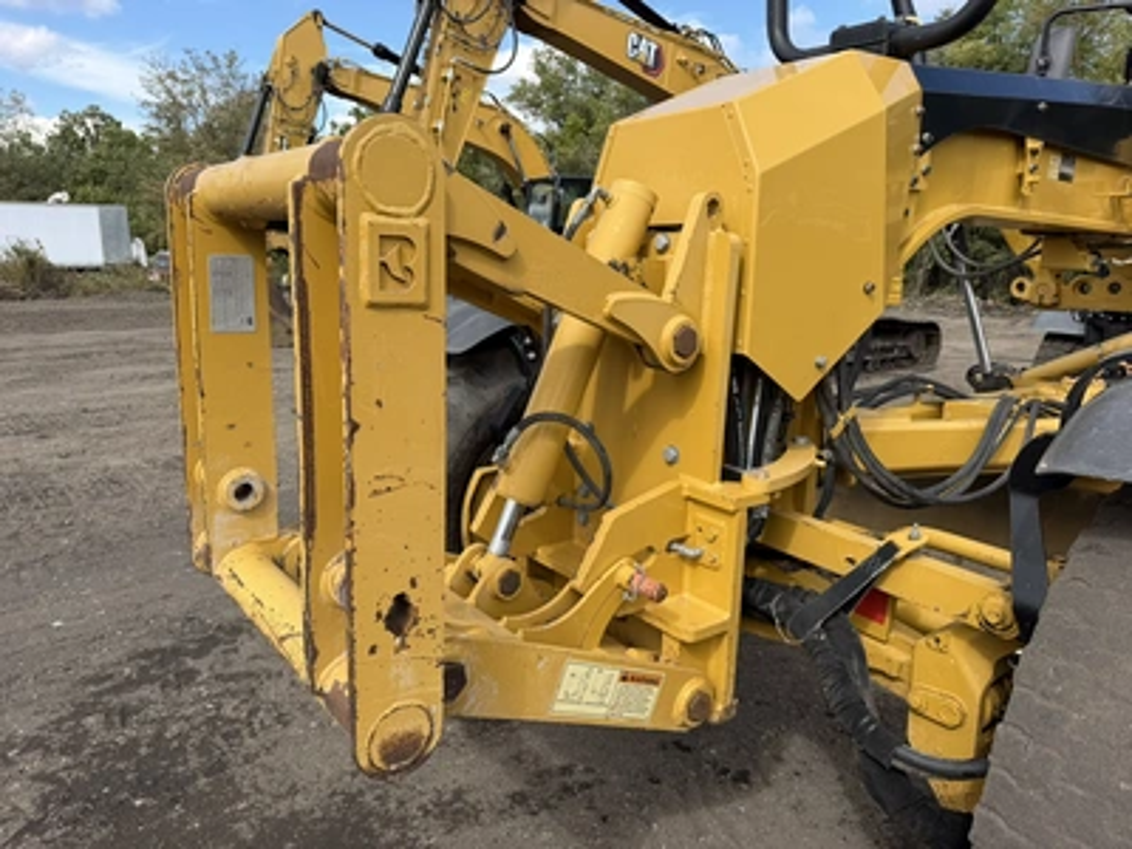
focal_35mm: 24
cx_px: 566
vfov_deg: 56.8
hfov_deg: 71.6
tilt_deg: -9.2
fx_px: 785
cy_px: 424
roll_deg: +0.4
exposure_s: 1/2110
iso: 80
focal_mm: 6.76
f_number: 1.78
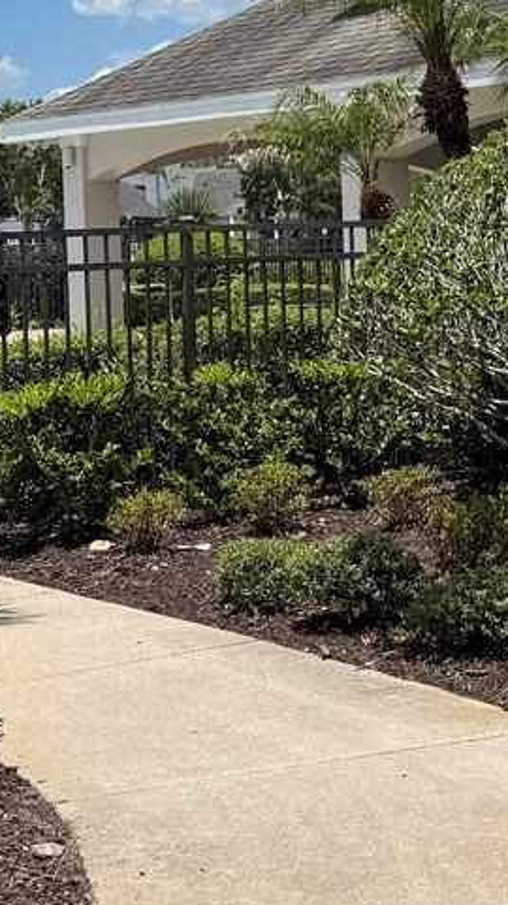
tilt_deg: -0.2
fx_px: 2087
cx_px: 363
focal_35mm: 87
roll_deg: +2.2
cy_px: 284
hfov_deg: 13.8
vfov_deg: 24.3
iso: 80
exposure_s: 1/5319
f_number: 1.78
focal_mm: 6.76
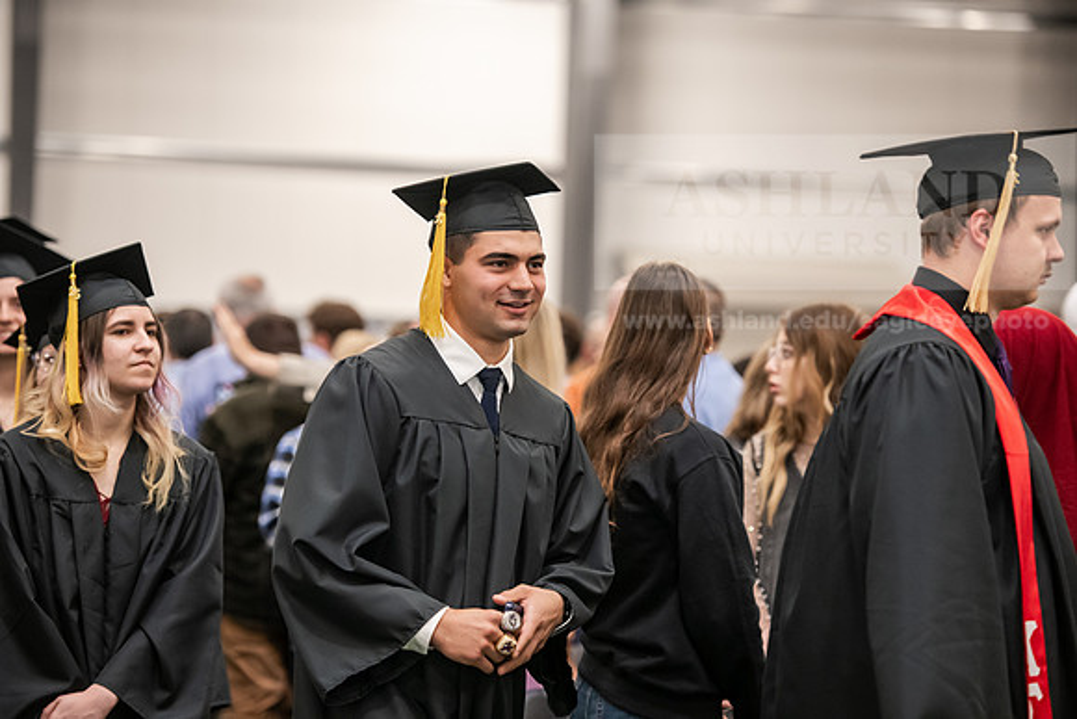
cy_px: 360
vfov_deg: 11.0
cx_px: 538
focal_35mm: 125
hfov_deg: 16.4
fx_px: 3740
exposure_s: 1/200
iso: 2500
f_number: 3.2
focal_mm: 125
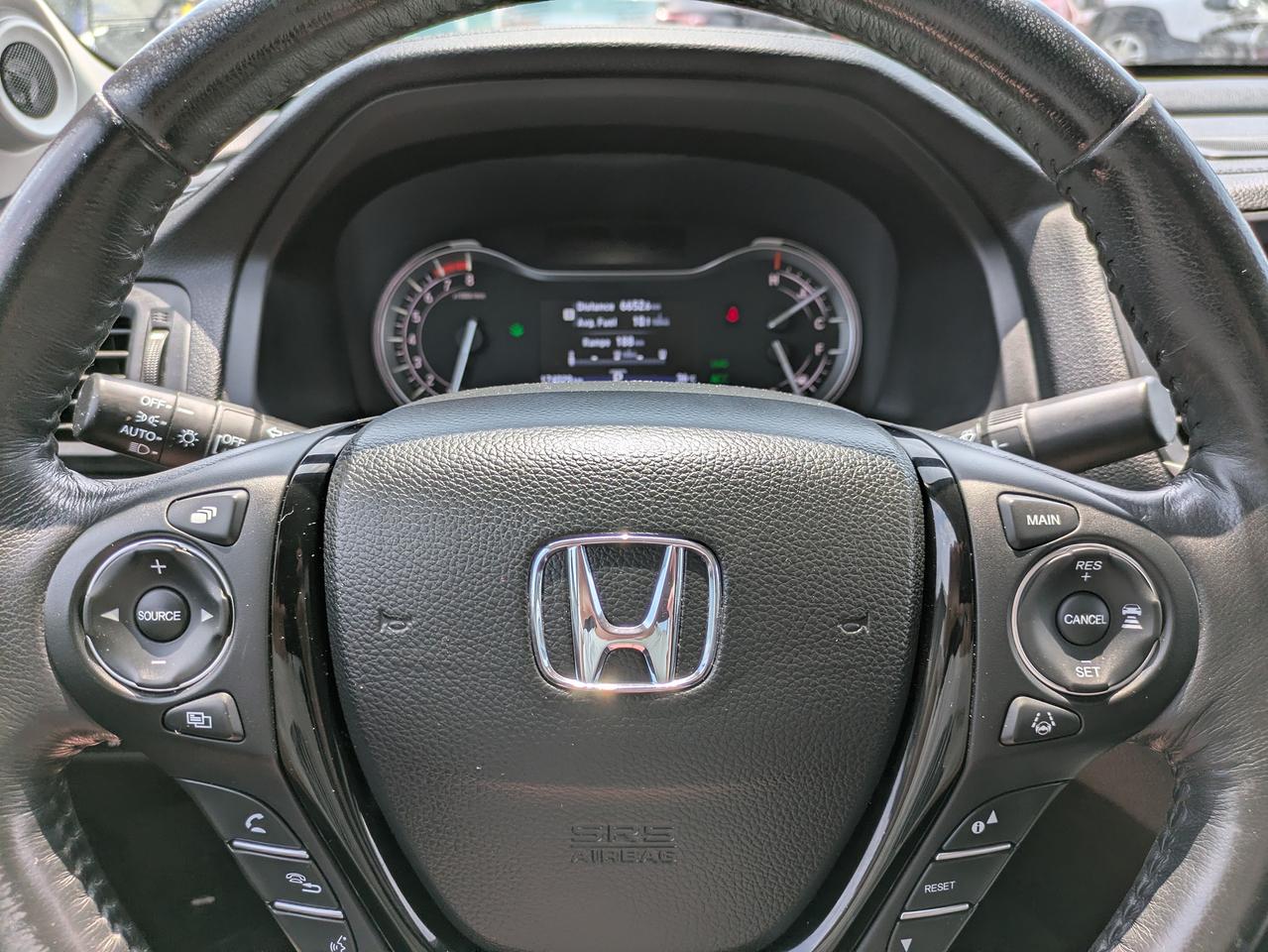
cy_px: 476
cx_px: 634
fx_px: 916
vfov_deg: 54.9
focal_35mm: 25
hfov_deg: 69.4
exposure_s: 1/573
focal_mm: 5.43
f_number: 1.89
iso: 45
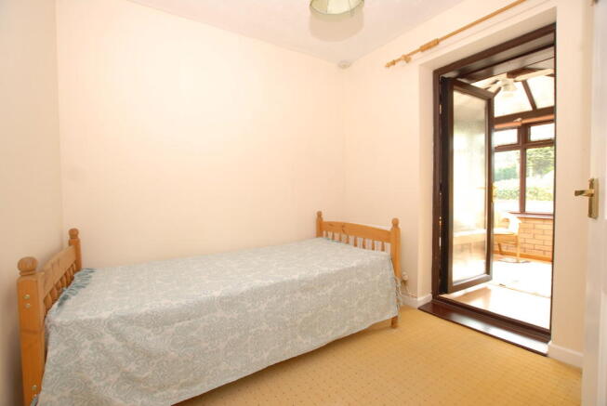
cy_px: 203
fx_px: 253
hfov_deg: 100.3
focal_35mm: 15
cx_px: 304
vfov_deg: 77.5
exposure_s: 1/6
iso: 100
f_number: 4
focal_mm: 10
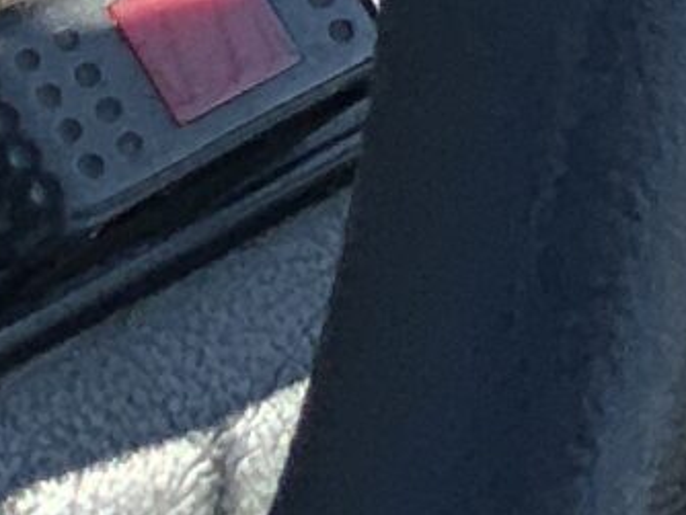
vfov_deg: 5.8
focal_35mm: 222
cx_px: 2315
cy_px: -1447
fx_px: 4403
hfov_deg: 7.4
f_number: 1.8
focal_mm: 3
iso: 16
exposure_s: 1/883
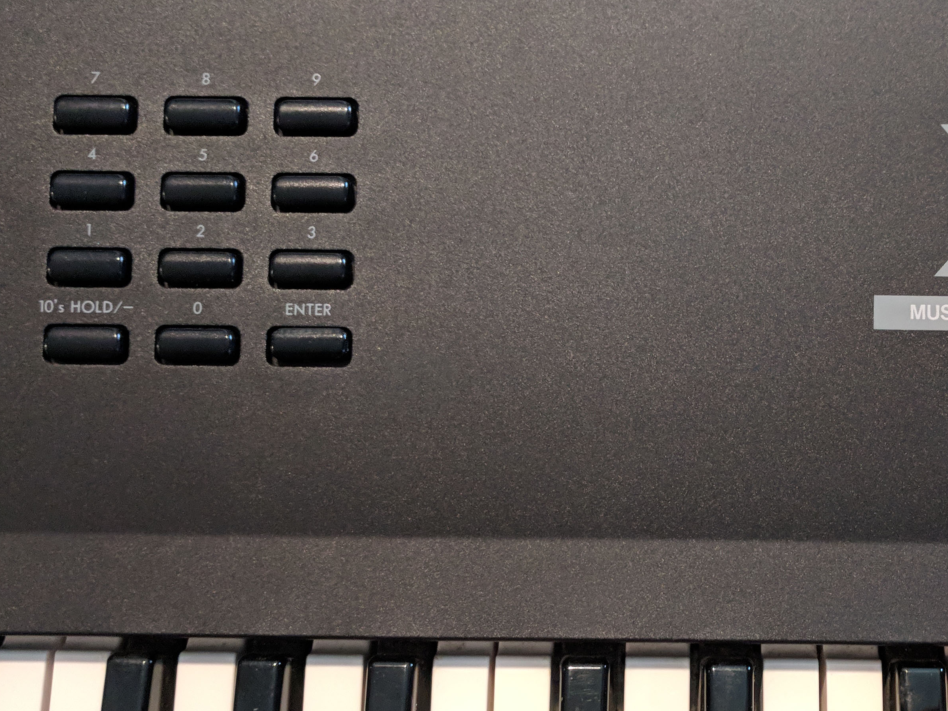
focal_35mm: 44
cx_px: 683
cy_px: 423
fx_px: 1205
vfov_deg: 32.8
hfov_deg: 41.9
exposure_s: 1/30
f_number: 2
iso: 1076
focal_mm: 4.67
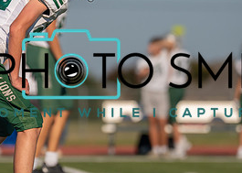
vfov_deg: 2.3
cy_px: 65
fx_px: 4259
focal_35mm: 620
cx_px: 50
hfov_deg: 3.3
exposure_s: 1/10000
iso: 250
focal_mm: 200
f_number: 2.8
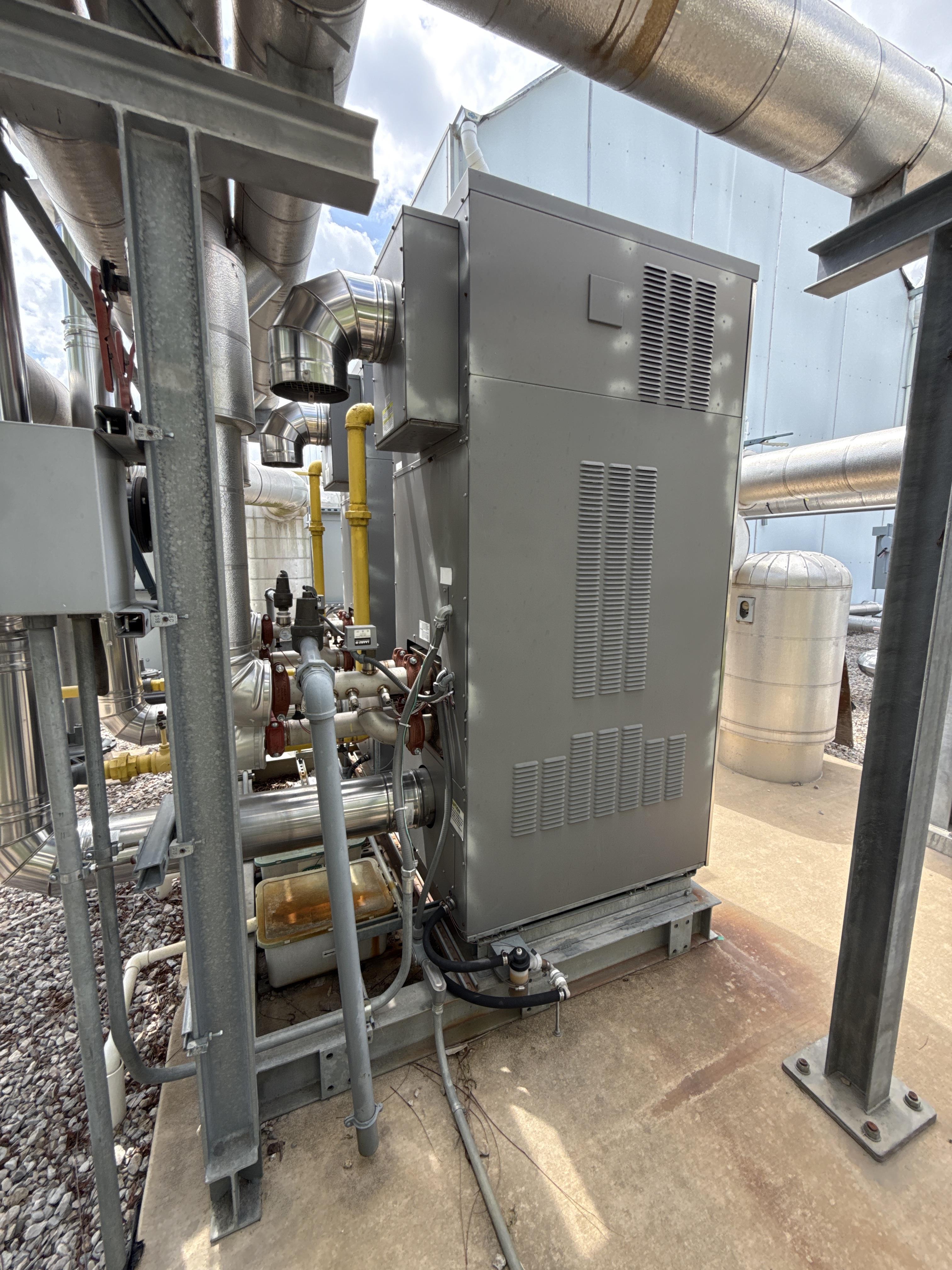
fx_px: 513
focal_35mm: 14
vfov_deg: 102.1
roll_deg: +0.2
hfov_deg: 85.7
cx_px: 476
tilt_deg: -7.4
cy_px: 635
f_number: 2.2
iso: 64
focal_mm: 2.22
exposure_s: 1/424
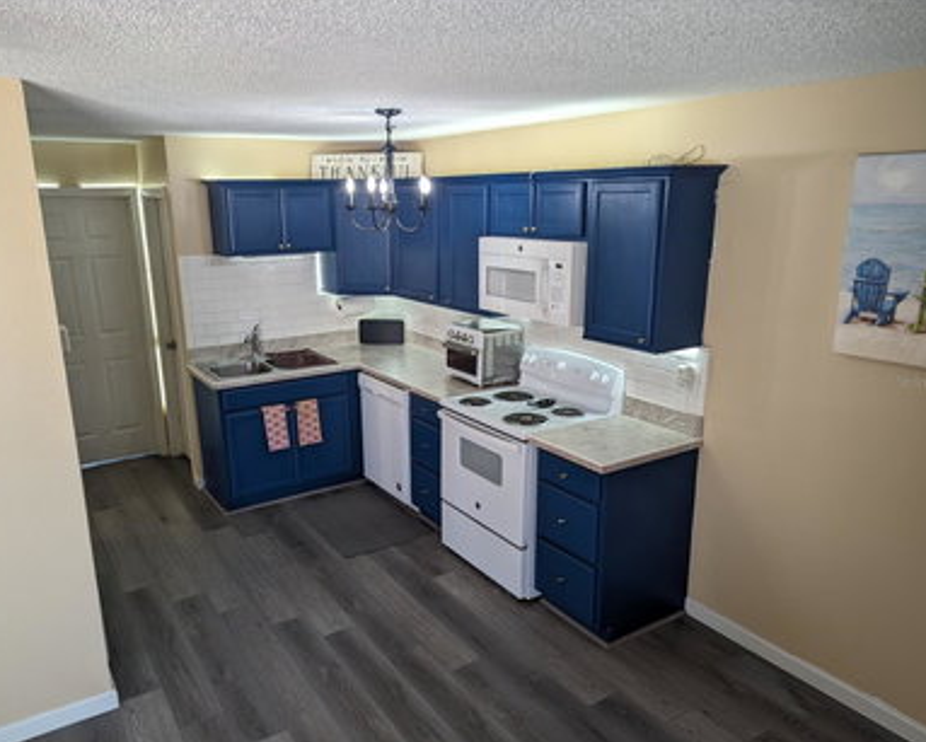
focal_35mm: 26
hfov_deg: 66.0
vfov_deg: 55.0
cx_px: 444
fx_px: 713
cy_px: 382
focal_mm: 6.81
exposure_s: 1/24
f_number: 1.85
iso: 76
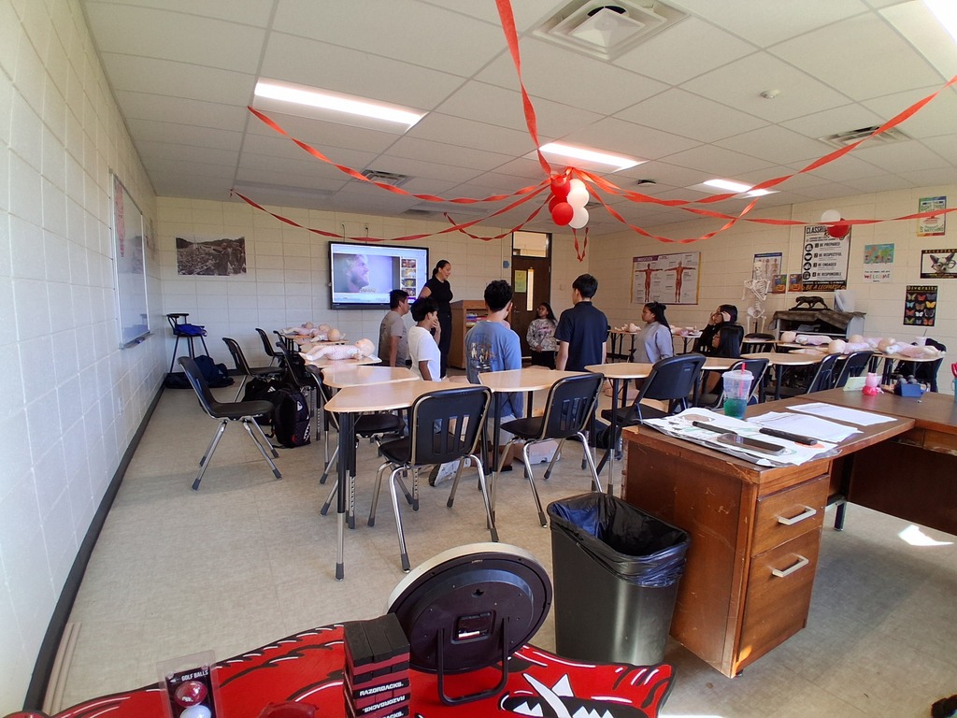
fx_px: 470
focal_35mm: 17
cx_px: 478
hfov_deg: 91.0
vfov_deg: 74.7
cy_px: 359
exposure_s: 1/60
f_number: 2.2
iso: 100
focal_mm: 1.4
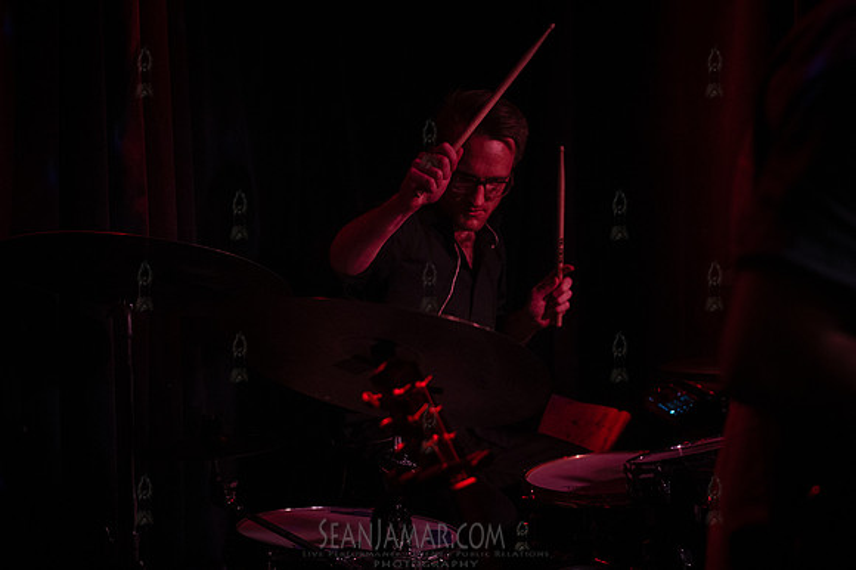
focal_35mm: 62
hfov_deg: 32.4
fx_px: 1473
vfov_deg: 21.9
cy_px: 285
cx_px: 428
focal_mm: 62
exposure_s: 1/320
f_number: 3.5
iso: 8000
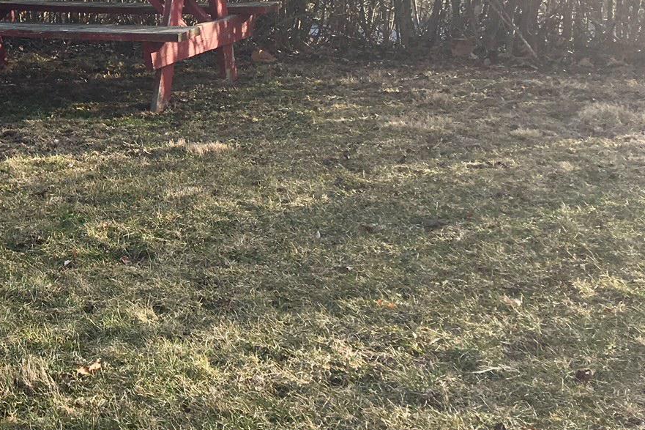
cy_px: 56
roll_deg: -1.0
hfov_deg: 26.7
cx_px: -75
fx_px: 1236
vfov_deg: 19.4
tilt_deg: -11.3
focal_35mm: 69
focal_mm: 4.15
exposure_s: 1/396
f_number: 2.2
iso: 25
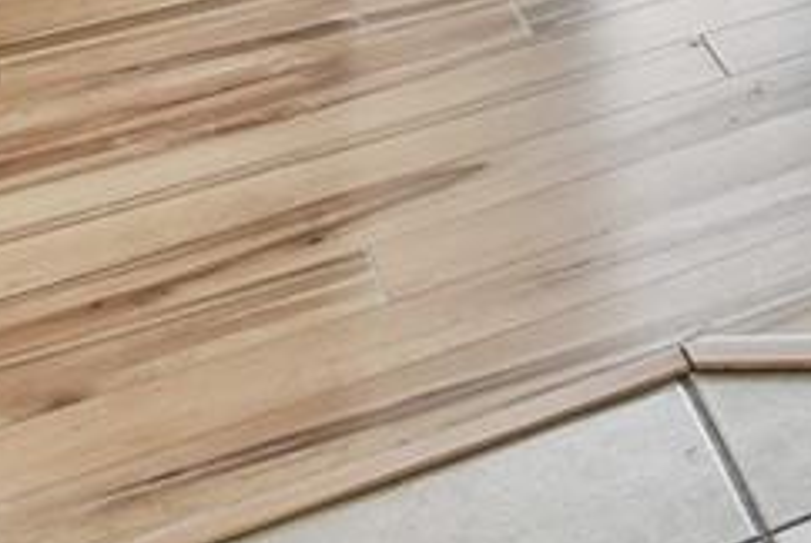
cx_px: 2386
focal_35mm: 99
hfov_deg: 11.7
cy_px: -1089
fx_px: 2233
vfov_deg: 10.2
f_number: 7.1
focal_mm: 10
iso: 100
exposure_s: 1/10
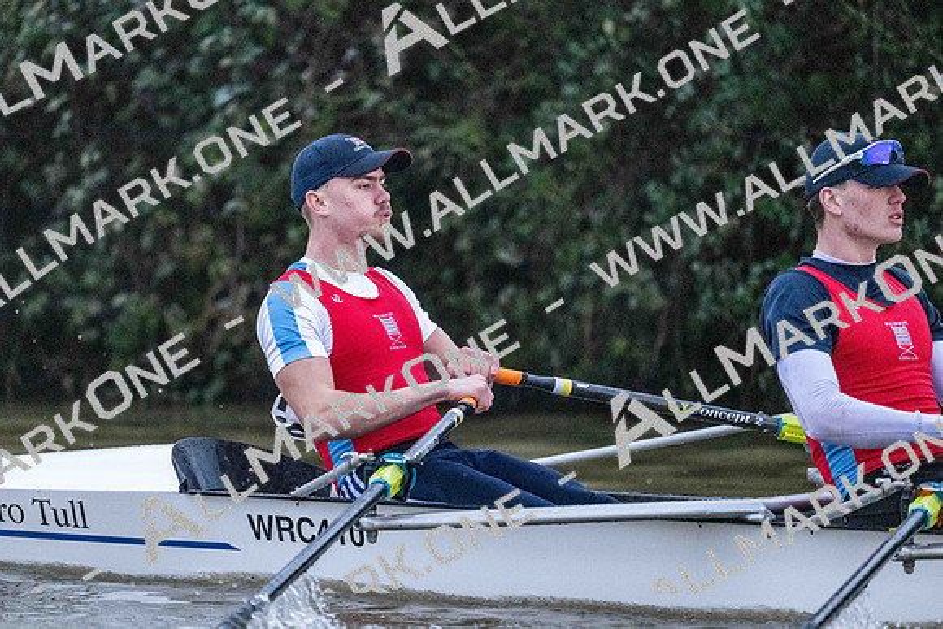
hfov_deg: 5.2
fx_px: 10480
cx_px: 472
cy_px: 314
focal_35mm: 400
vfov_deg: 3.4
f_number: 4.5
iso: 16000
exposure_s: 1/1600
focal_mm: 400
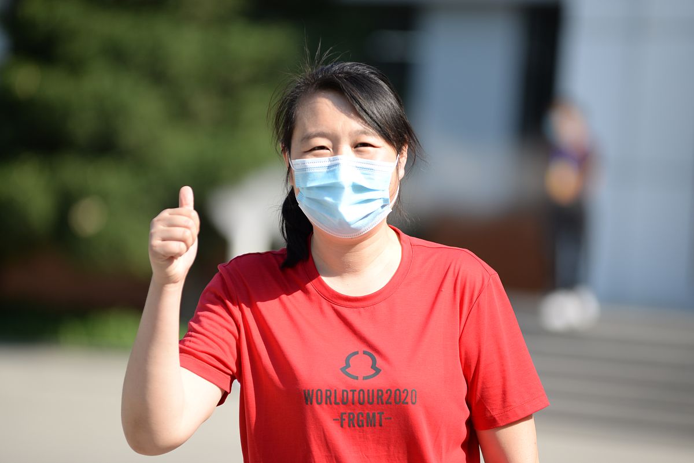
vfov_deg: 6.9
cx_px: 347
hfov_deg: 10.3
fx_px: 3857
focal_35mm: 200
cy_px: 232
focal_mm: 200
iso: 200
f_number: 2.8
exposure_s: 1/1600
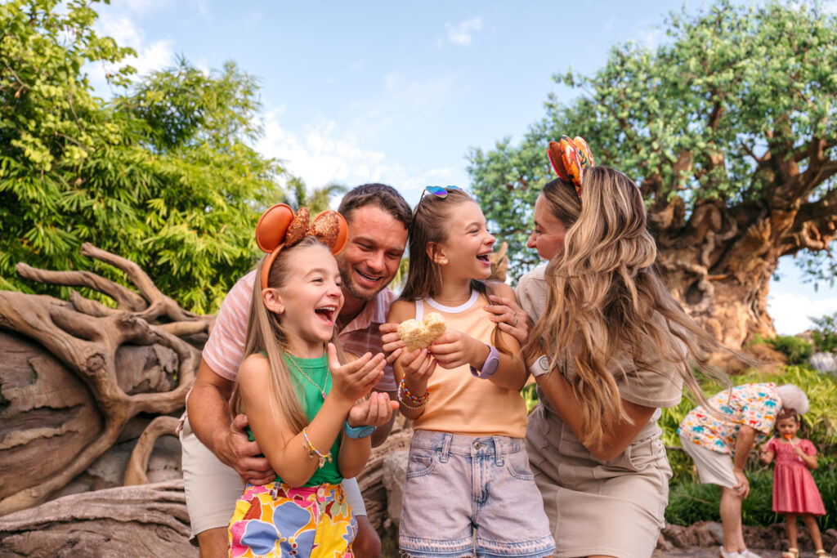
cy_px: 279
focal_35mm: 28
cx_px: 418
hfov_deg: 64.5
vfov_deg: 45.7
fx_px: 663
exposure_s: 1/1000
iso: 400
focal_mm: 28.5
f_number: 4
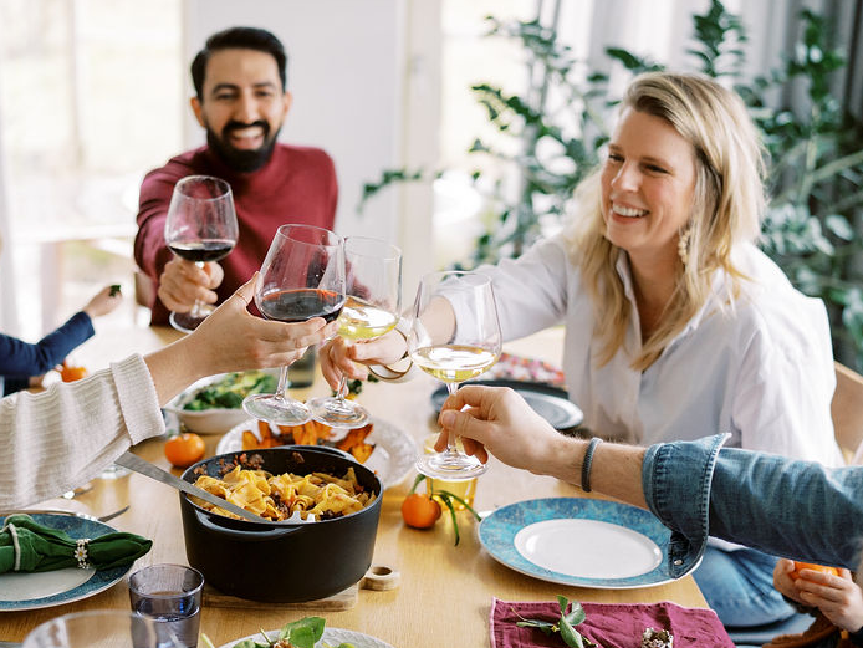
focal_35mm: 58
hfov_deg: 32.9
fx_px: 1446
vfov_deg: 25.2
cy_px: 335
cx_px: 275
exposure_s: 1/800
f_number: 1.6
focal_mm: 35
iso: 1250
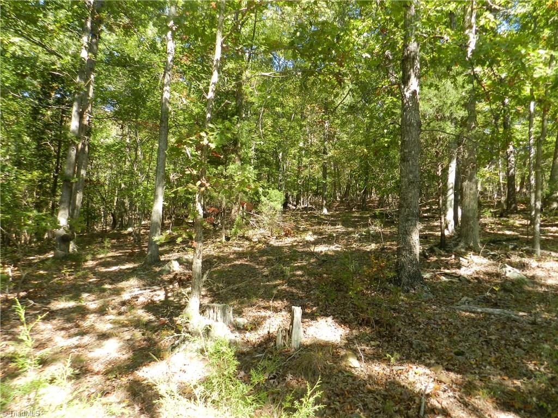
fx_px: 371
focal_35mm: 23
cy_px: 209
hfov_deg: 73.9
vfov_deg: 58.9
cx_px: 279
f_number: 3.4
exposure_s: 1/160
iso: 160
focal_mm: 4
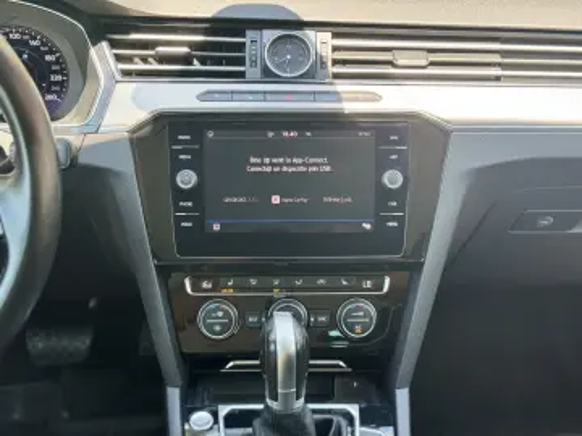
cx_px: 291
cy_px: 218
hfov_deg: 39.7
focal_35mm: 48
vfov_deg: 30.3
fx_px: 807
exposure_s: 1/124
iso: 64
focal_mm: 6.76
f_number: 1.78
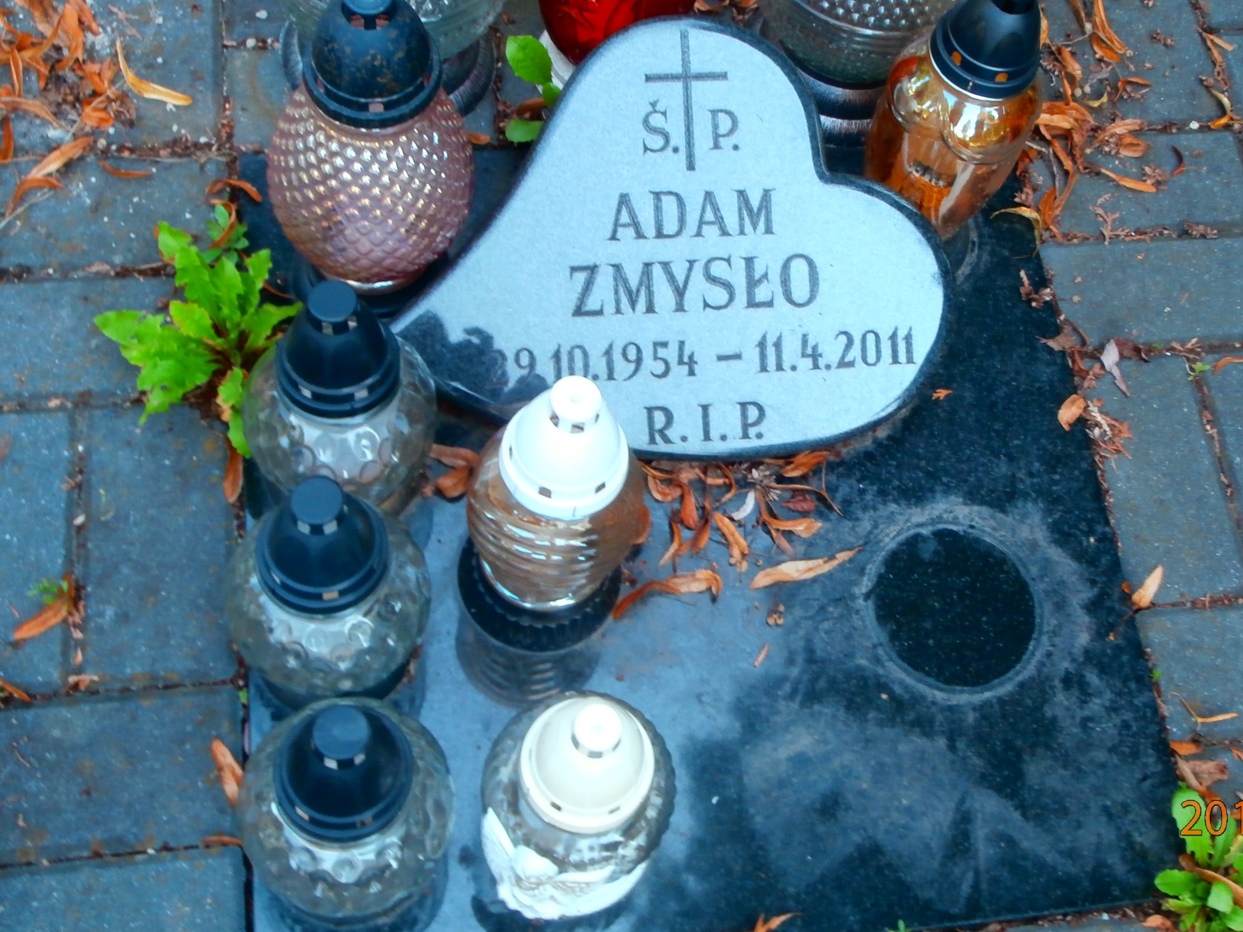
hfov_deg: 38.8
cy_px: 343
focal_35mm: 49
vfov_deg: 29.5
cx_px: 719
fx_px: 1759
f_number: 3.9
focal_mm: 6.67
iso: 125
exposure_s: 1/80
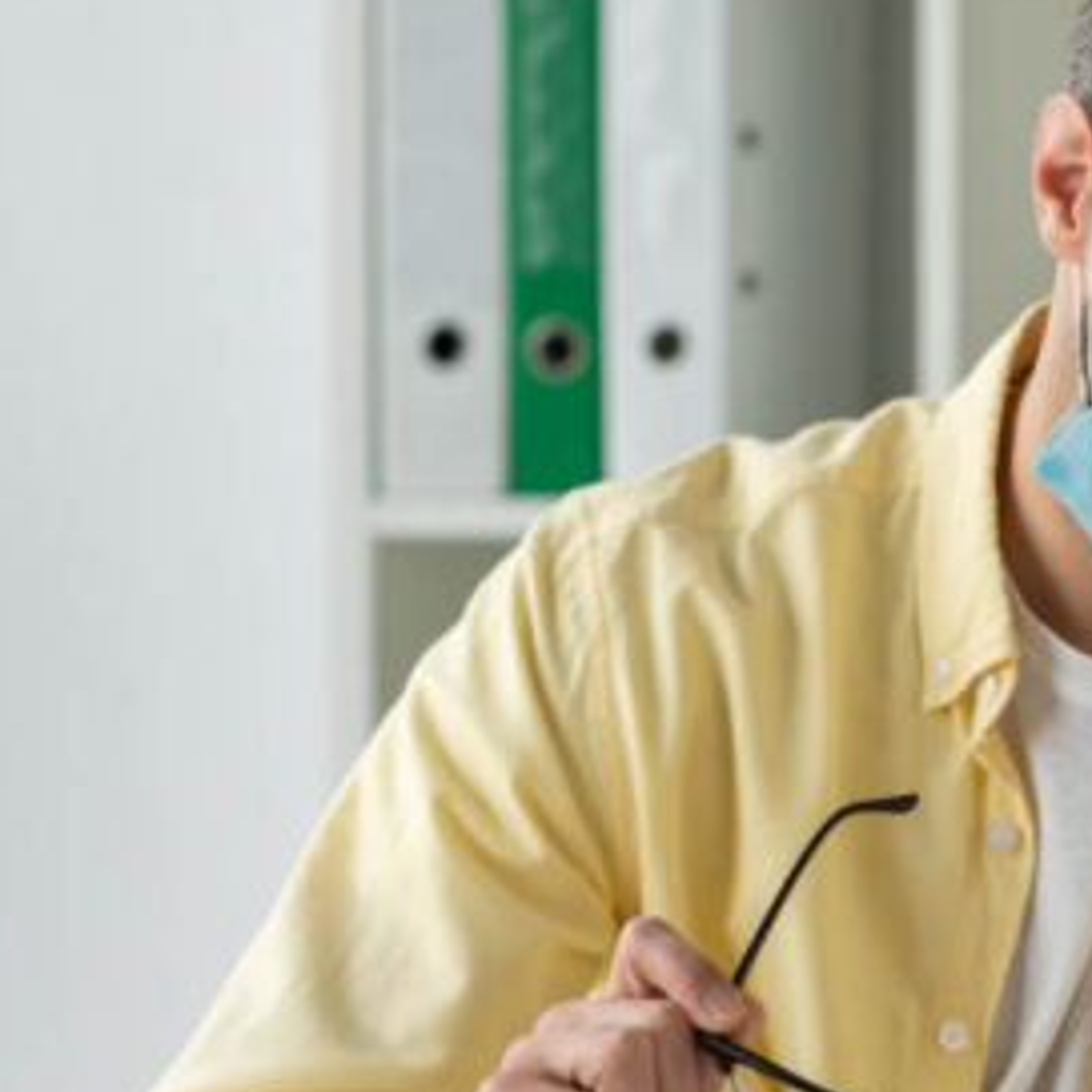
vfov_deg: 8.6
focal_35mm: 204
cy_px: 658
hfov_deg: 8.5
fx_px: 7281
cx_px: 1116
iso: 250
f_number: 3.2
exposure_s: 1/160
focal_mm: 85
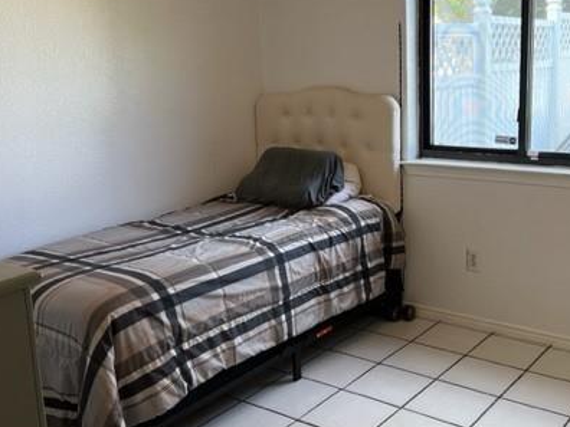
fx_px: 692
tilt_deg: -9.7
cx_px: 358
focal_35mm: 42
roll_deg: +1.6
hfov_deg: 44.4
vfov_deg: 34.3
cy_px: 185
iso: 80
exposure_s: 1/60
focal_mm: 5.7
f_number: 1.5
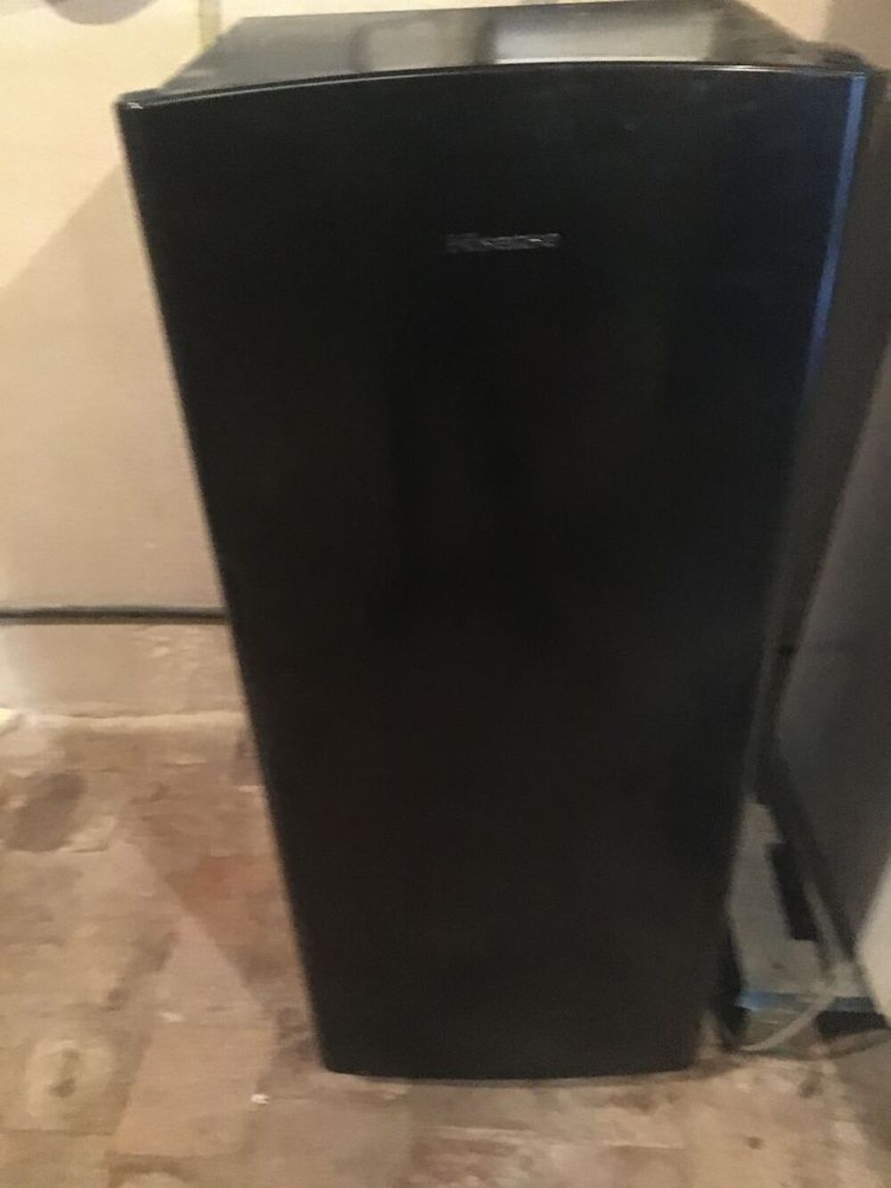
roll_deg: +4.3
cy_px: 594
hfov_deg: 48.2
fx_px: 995
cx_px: 446
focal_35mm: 29
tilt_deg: -37.0
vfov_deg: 61.7
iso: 1250
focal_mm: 4.15
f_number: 2.2
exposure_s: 1/17
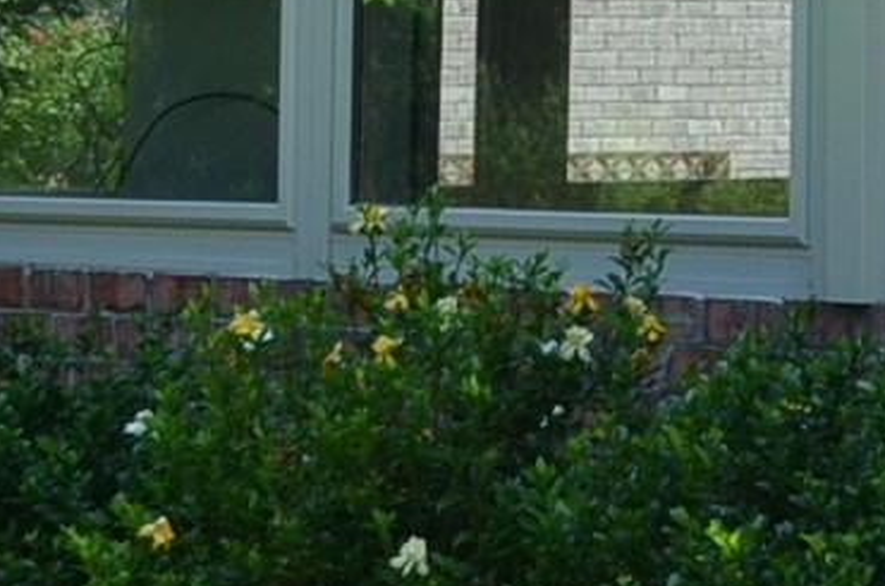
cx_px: 1971
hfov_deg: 7.5
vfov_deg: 5.2
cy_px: -567
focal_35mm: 260
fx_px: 6378
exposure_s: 1/250
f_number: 8
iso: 180
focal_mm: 26
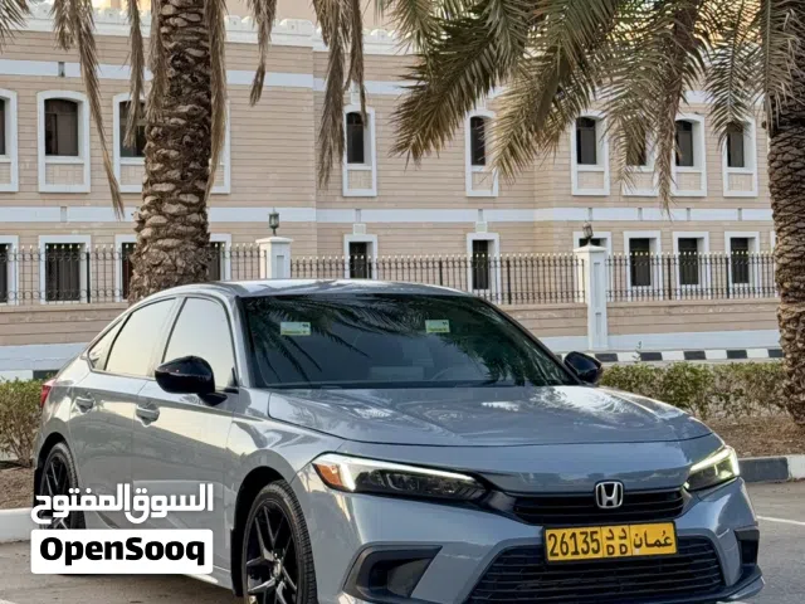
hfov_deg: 39.7
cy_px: 302
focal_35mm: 48
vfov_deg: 30.3
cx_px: 402
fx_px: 1116
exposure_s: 1/362
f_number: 1.78
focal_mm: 6.76
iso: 64
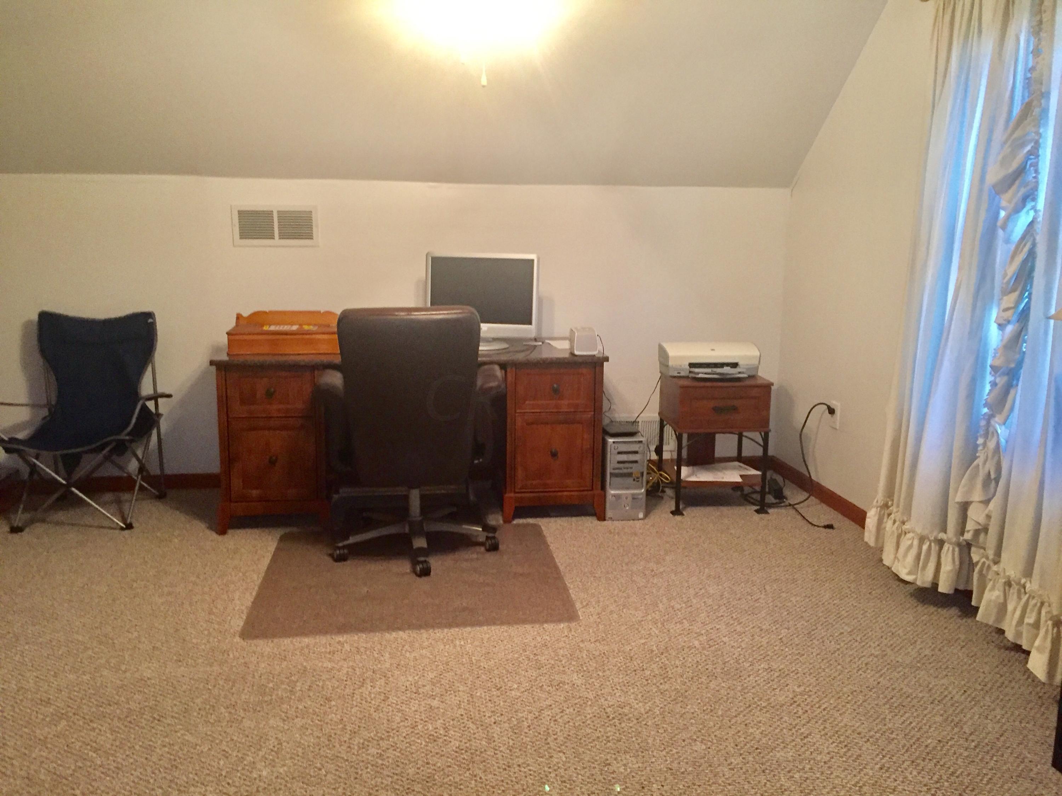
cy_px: 398
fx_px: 890
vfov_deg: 48.2
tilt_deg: -7.8
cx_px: 531
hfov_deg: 61.7
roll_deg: -0.6
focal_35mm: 29
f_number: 2.2
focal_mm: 4.15
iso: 200
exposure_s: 1/30
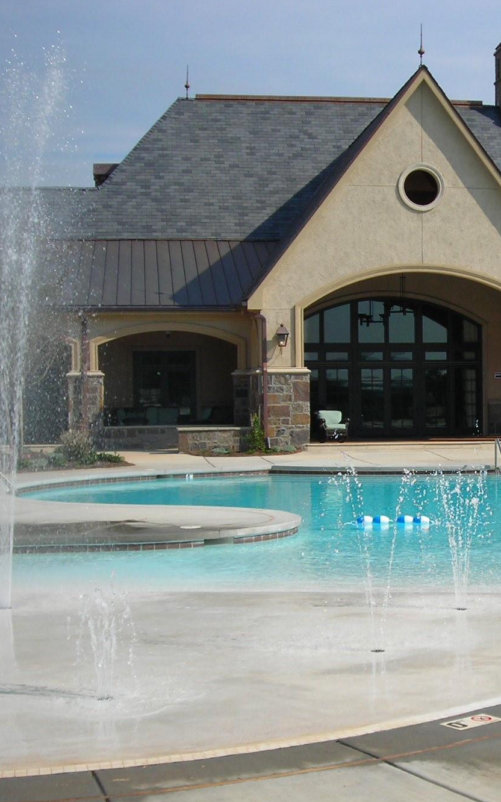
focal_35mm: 62
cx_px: 475
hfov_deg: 20.4
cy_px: 446
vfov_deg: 32.9
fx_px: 1354
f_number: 6.4
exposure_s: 1/290
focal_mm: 6.3
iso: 50
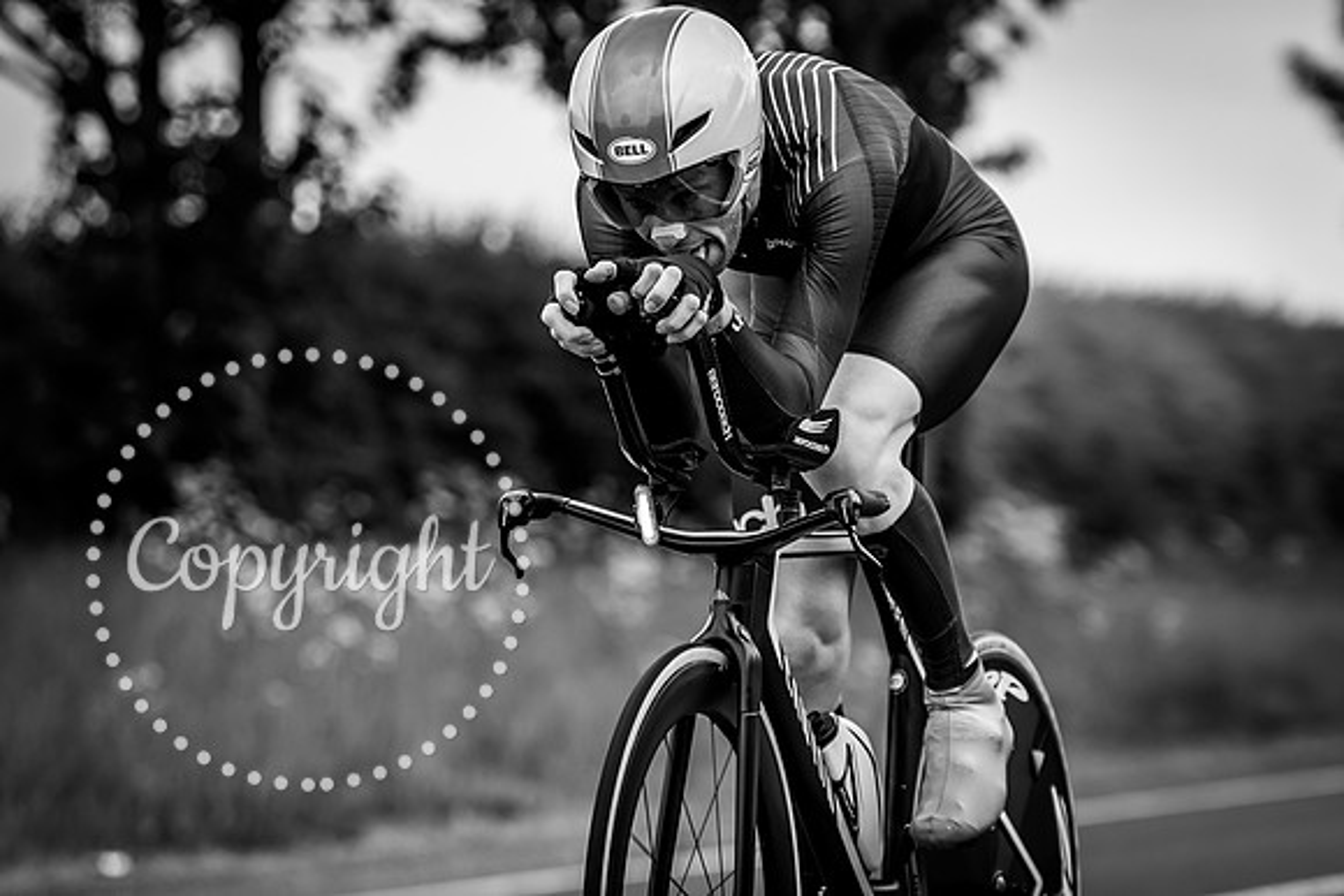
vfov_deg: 6.1
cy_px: 346
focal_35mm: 224
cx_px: 738
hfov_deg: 9.2
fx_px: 8350
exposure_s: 1/1250
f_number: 3.2
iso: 200
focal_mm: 131
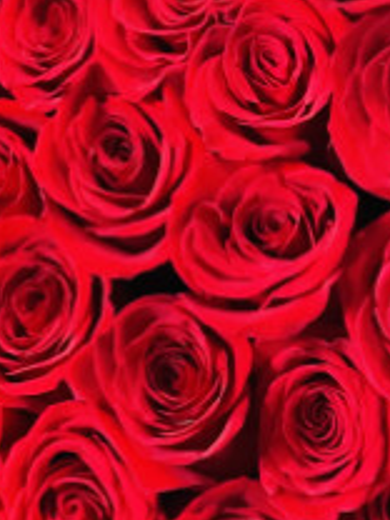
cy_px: 398
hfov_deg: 4.8
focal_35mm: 308
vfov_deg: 6.4
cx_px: -38
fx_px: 4627
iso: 160
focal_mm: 7.5
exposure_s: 1/40
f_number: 2.2
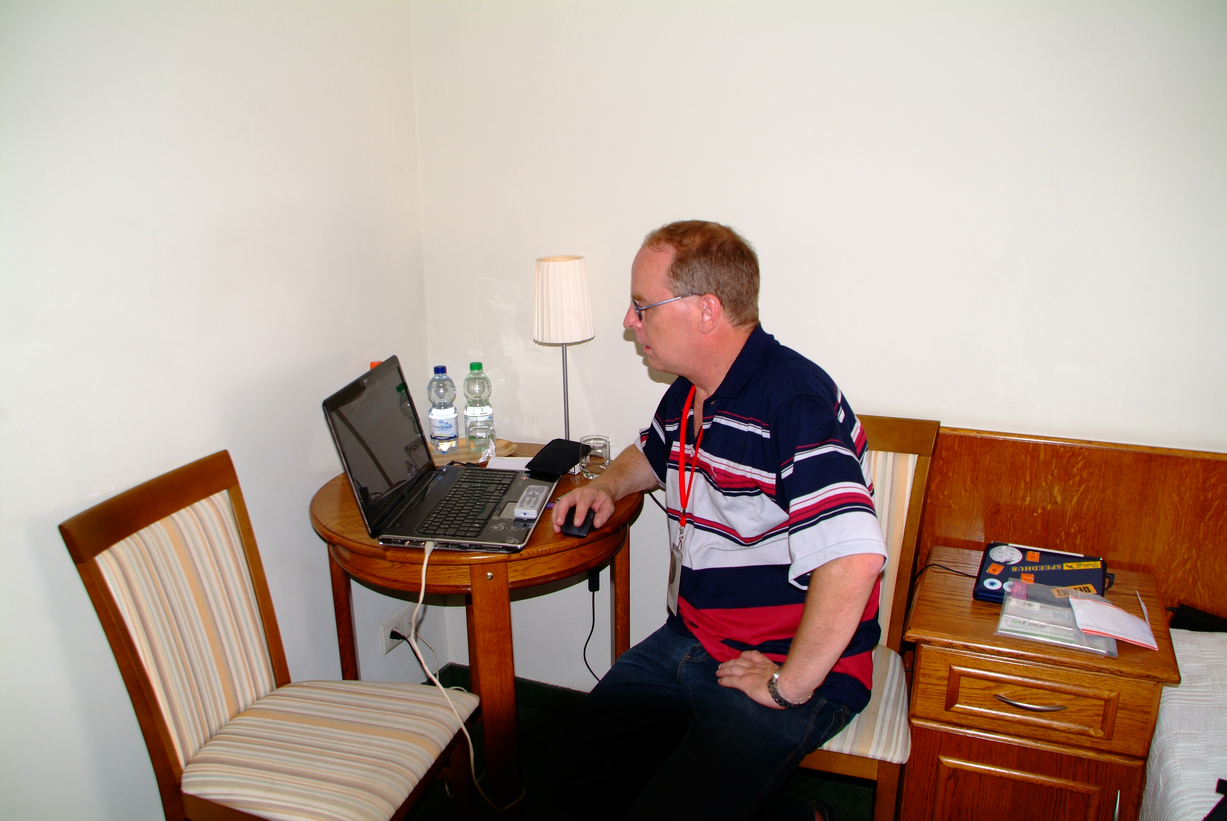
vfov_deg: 48.0
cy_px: 410
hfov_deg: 67.3
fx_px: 921
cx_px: 614
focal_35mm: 27
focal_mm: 18
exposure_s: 1/60
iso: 200
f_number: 5.6
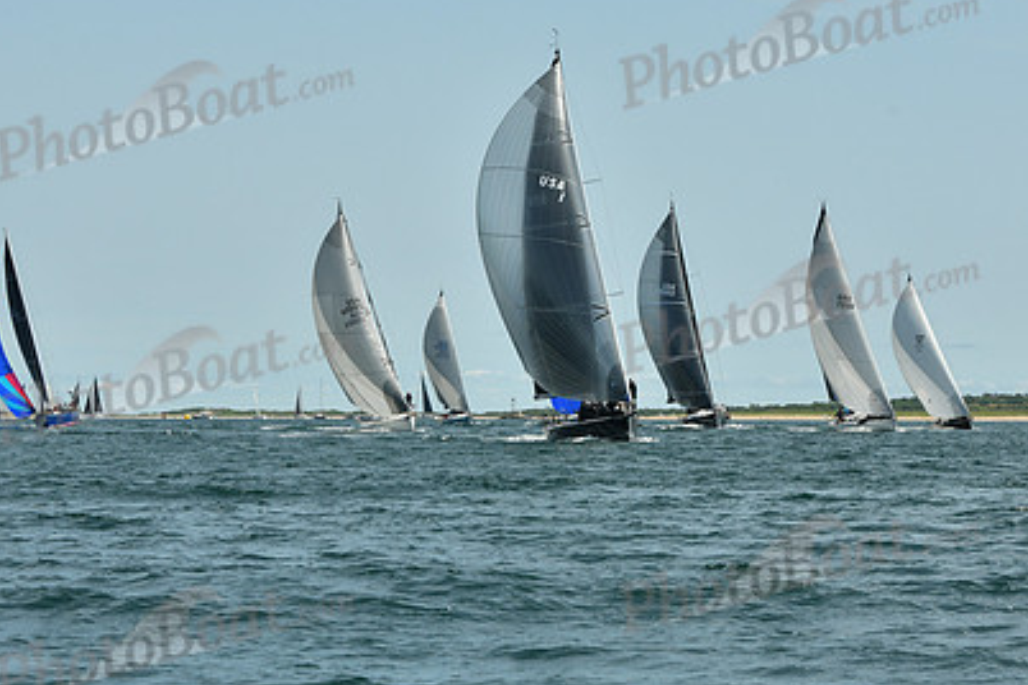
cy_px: 211
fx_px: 3712
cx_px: 488
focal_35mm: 130
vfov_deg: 10.5
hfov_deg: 15.8
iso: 320
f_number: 10
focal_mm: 90
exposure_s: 1/1000
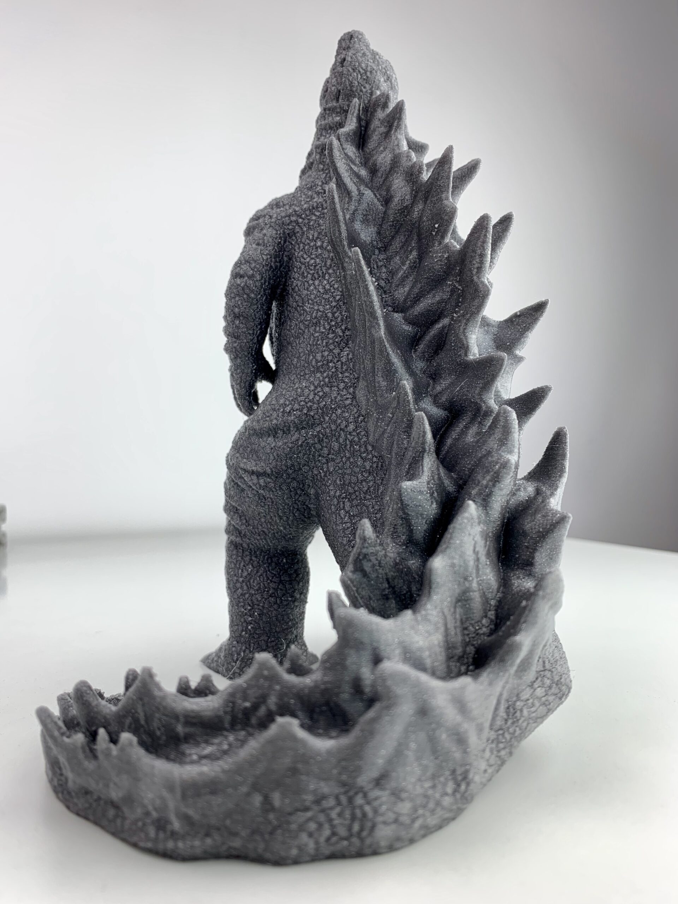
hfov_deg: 53.1
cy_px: 452
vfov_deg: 67.3
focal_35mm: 26
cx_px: 339
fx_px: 679
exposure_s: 1/100
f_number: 1.8
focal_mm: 4.25
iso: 25
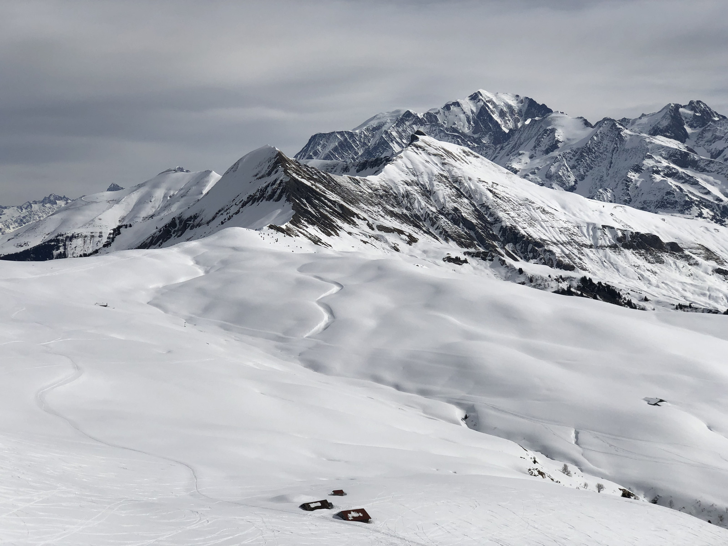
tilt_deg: -2.4
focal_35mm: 52
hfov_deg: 36.8
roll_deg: +0.9
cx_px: 364
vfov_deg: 28.0
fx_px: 1094
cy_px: 273
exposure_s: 1/5405
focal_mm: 6
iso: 16
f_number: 2.4
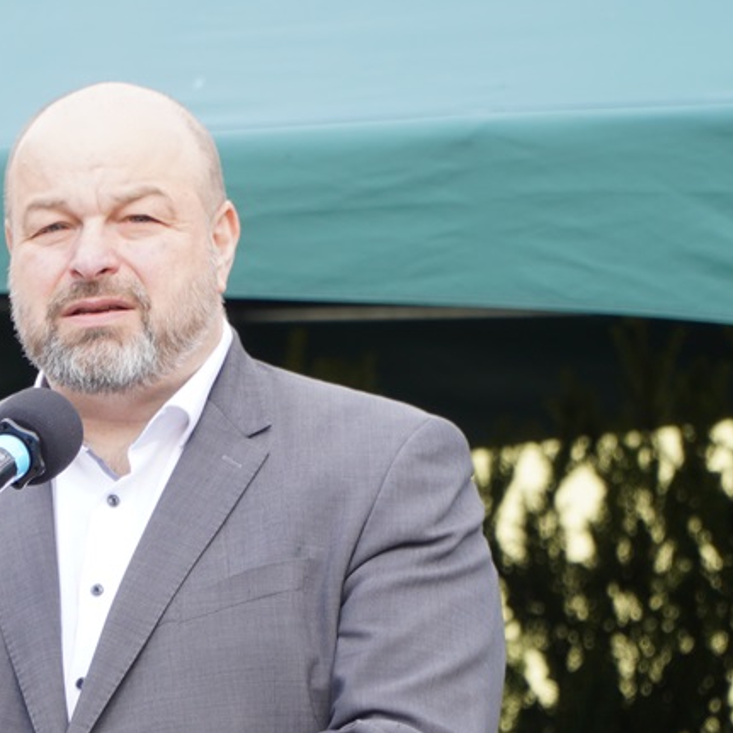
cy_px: 592
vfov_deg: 5.0
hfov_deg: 5.0
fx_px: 8413
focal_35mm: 351
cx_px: 138
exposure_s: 1/200
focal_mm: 99
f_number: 4.5
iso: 100
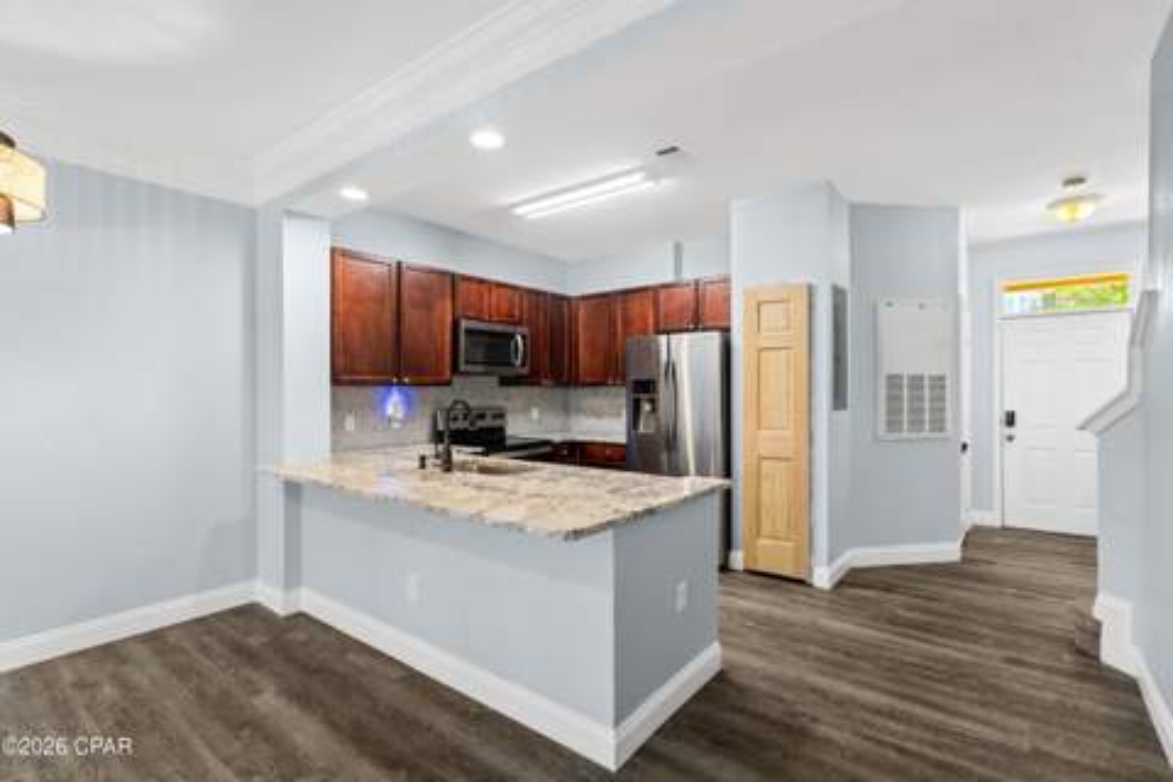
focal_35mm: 17
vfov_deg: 70.8
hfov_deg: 93.6
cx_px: 586
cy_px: 391
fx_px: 551
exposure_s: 1/1.25
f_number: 8
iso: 400
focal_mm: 16.9
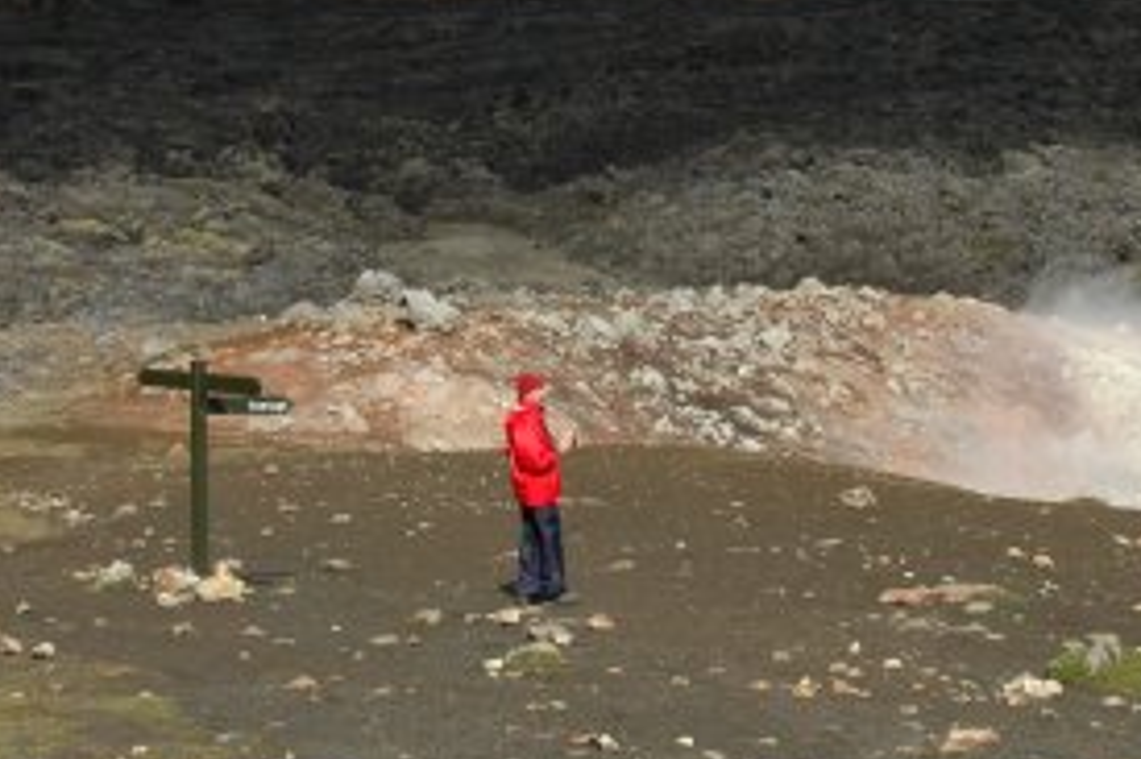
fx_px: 3114
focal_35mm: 98
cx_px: 595
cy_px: 149
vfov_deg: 13.8
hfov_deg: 20.8
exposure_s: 1/320
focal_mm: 25
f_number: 9
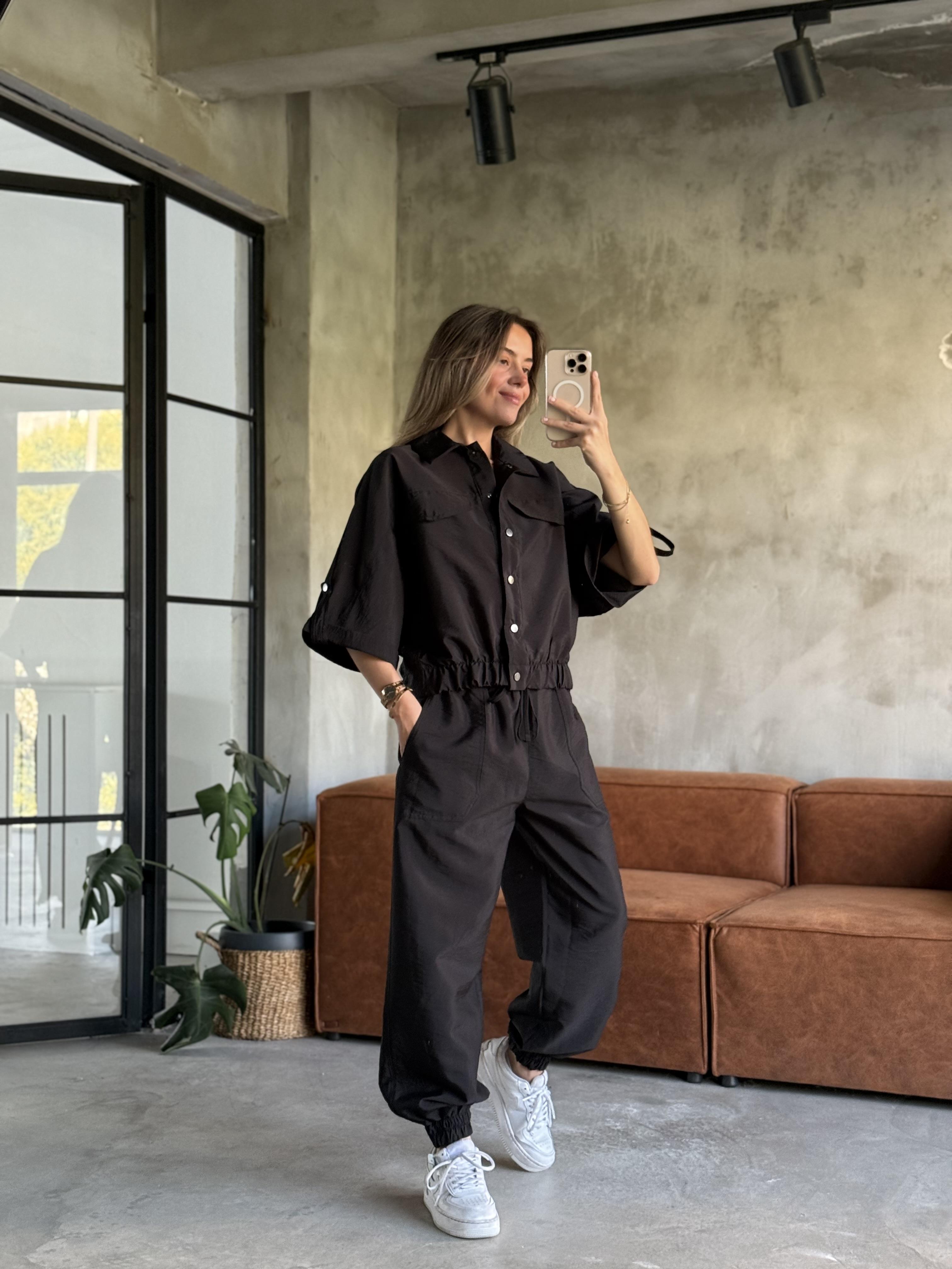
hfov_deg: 30.3
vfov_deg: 39.7
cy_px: 634
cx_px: 476
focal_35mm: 48
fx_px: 1760
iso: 250
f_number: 1.78
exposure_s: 1/60
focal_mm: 6.76
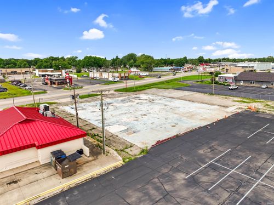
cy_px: 102
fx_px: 190
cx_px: 137
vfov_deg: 56.7
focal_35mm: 24
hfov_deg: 71.6
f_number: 2.8
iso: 100
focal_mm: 12.29
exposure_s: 1/240
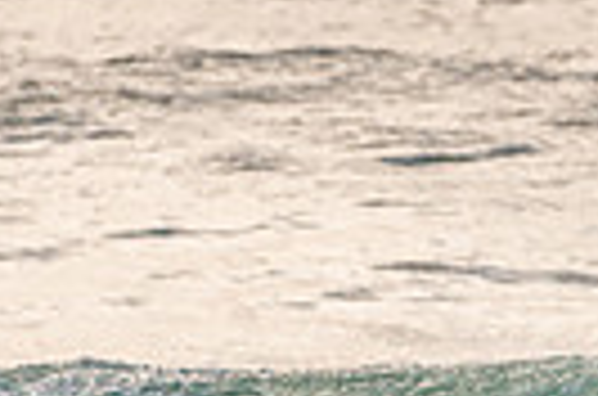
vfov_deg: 0.6
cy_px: 659
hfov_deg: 0.9
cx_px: 139
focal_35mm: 2192
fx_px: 36325
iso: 280
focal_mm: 500
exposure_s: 1/2000
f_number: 5.6
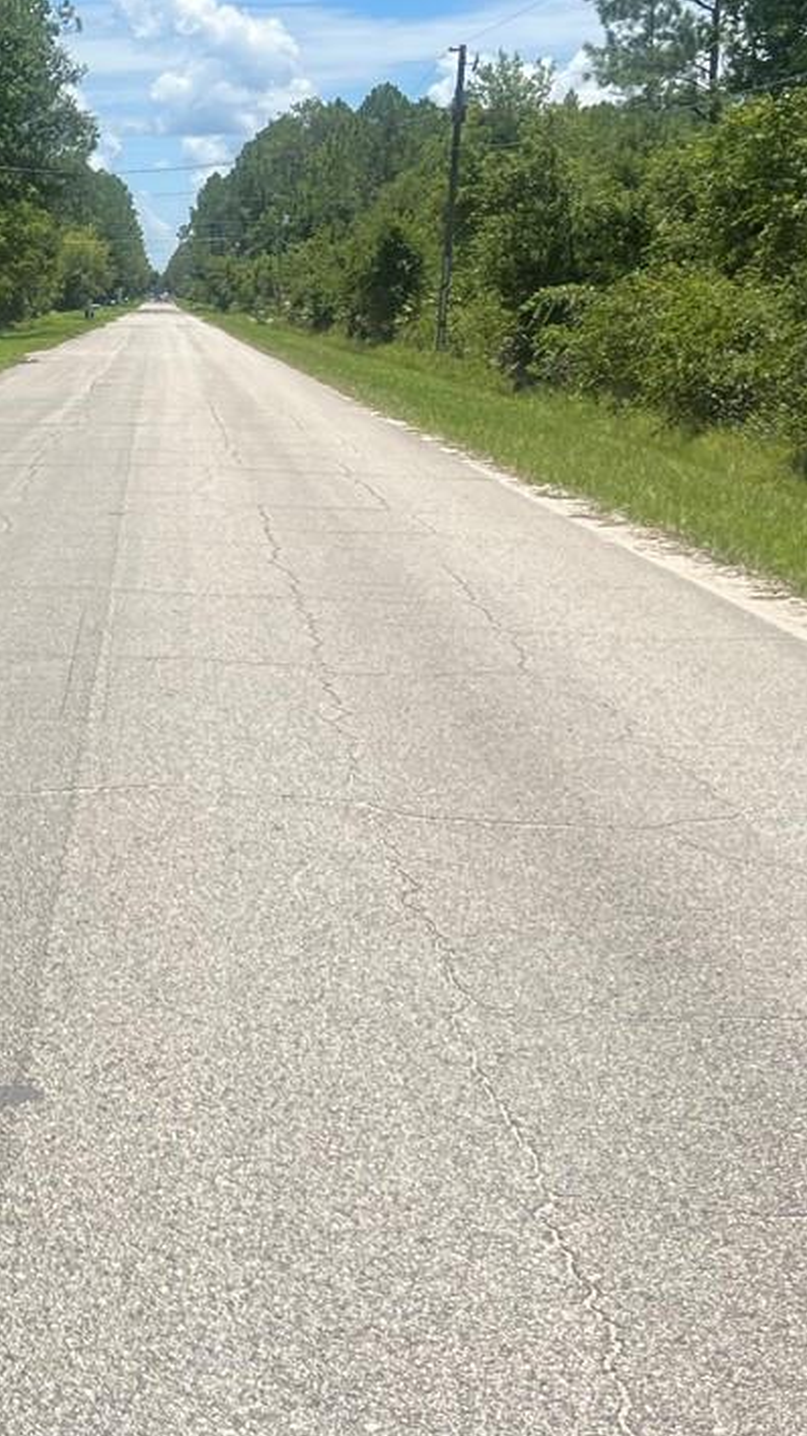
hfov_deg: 17.7
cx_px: -229
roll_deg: +1.1
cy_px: 499
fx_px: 2436
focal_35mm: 64
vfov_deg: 32.6
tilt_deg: -4.0
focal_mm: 5.7
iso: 50
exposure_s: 1/5076
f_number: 1.5
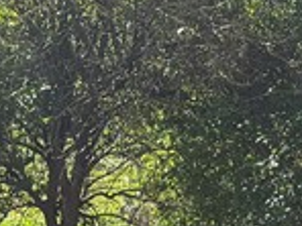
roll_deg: -4.0
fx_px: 1448
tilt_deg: -18.4
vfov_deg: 8.6
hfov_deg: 11.8
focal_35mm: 166
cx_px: 27
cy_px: 415
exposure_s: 1/1949
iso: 100
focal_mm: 6.76
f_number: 1.78
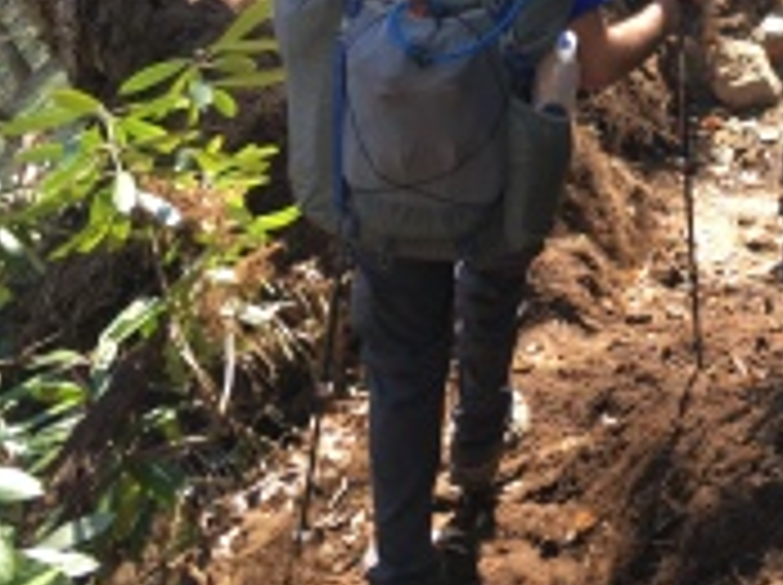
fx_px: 1378
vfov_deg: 23.2
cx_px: 706
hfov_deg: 30.3
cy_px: 32
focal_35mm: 61
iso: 40
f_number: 2.2
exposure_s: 1/120
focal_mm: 4.15
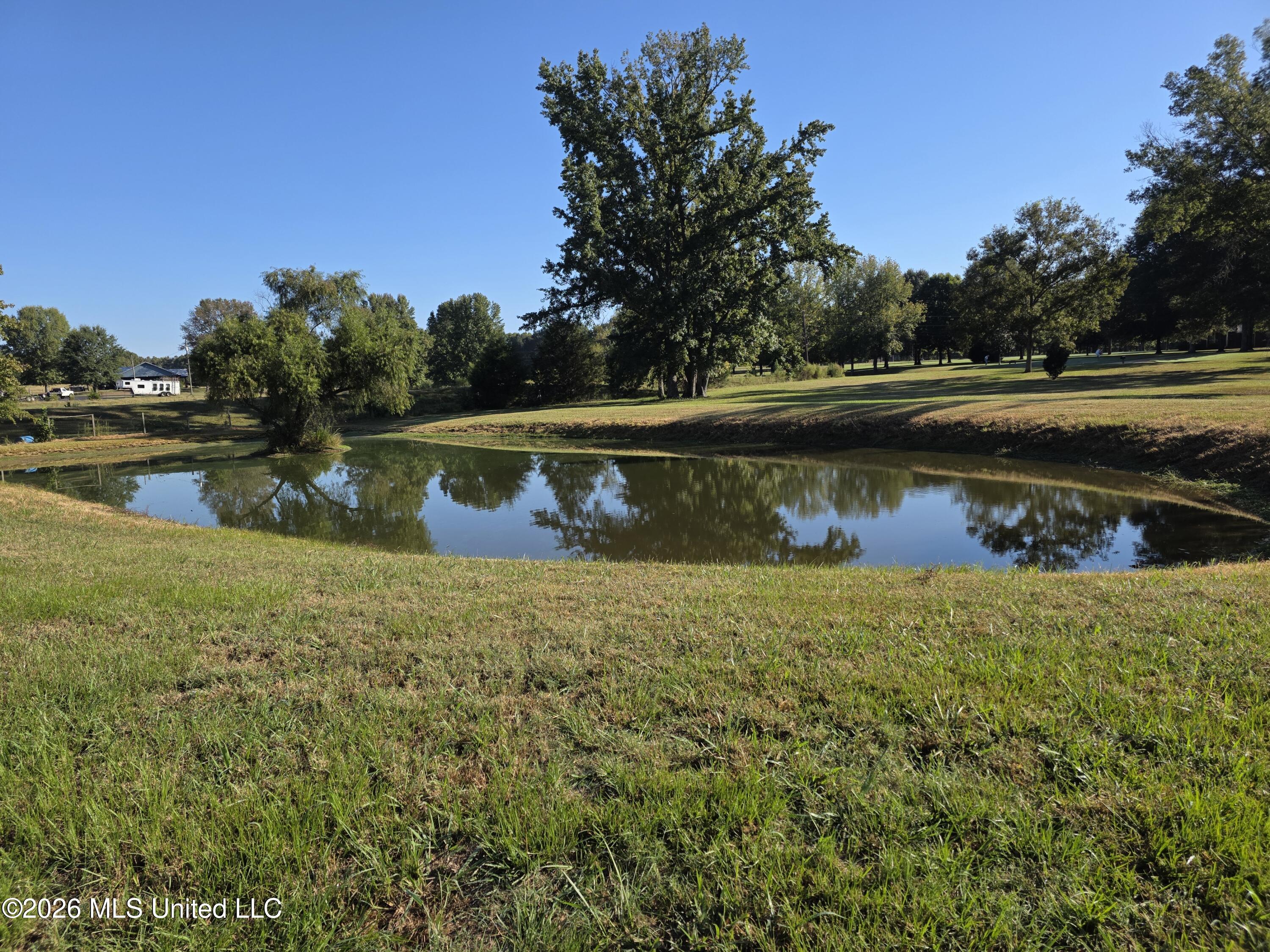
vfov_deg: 58.9
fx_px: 844
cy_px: 476
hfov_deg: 73.9
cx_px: 635
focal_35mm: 23
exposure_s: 1/4539
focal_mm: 6.3
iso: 80
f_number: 1.7
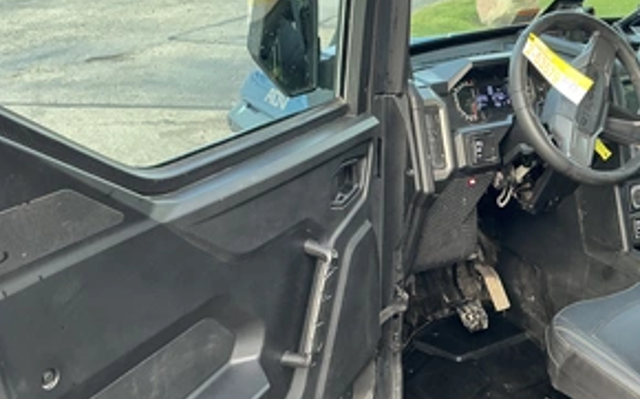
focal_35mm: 41
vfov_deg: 31.1
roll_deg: -2.5
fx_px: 715
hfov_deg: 47.5
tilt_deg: -24.4
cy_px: 249
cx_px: 424
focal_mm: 3
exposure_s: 1/109
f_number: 1.8
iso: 64
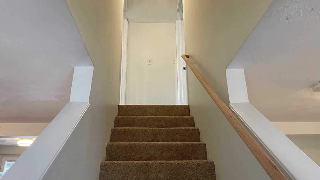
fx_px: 246
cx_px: 161
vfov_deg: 40.2
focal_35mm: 29
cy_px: 95
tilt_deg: +19.4
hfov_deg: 66.1
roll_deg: +0.4
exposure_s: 1/60
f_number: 1.6
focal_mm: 4.2
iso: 160
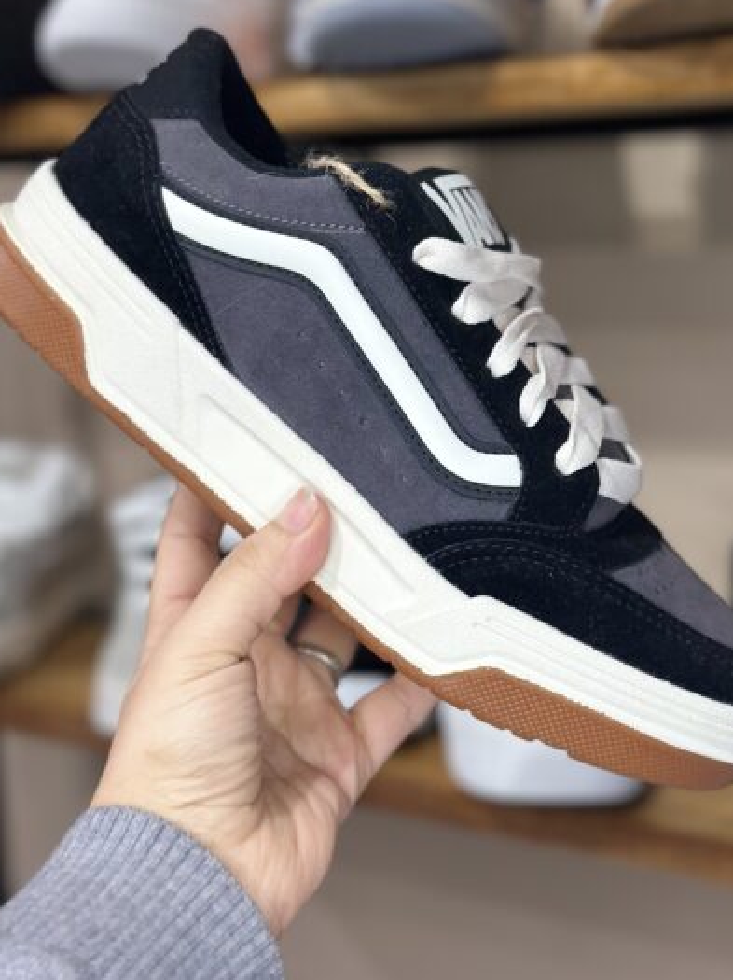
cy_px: 397
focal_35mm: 61
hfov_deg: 24.0
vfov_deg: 31.6
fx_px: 1724
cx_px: 407
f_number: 1.78
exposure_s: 1/88
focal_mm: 6.86
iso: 125
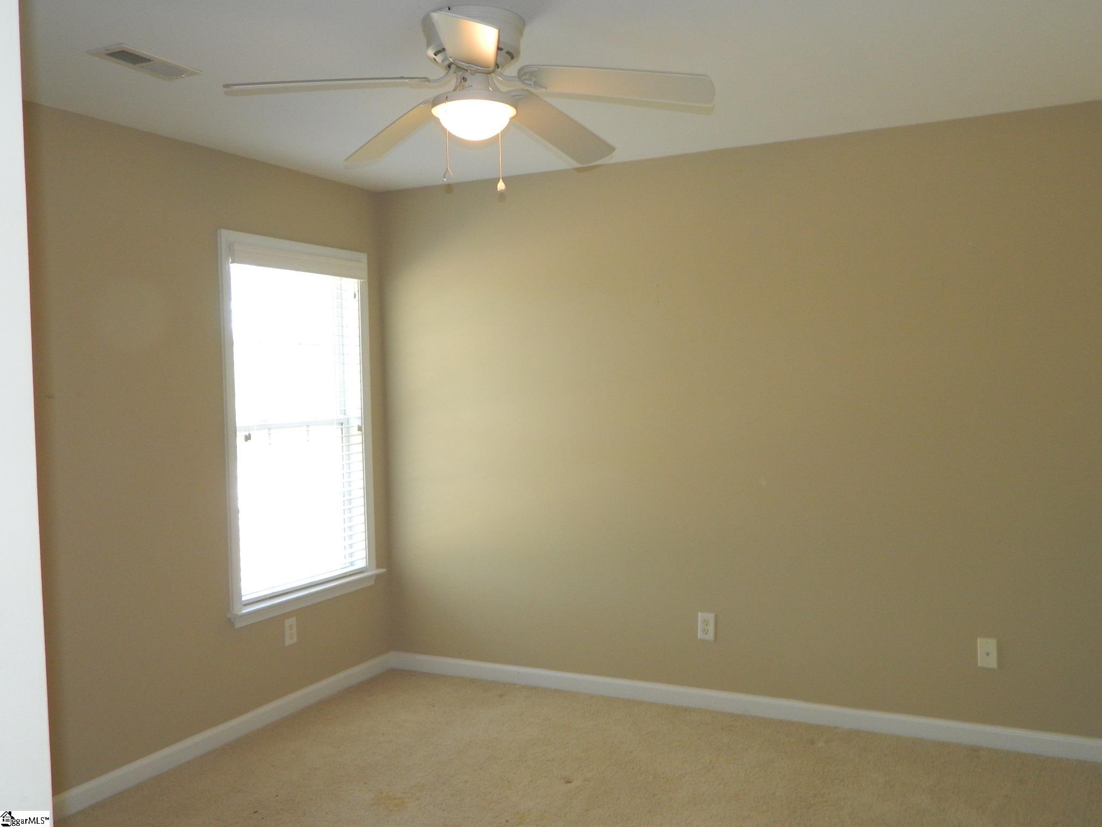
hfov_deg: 58.4
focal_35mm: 31
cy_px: 414
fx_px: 987
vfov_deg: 45.4
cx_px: 551
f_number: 3.2
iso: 180
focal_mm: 5.6
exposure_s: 1/30
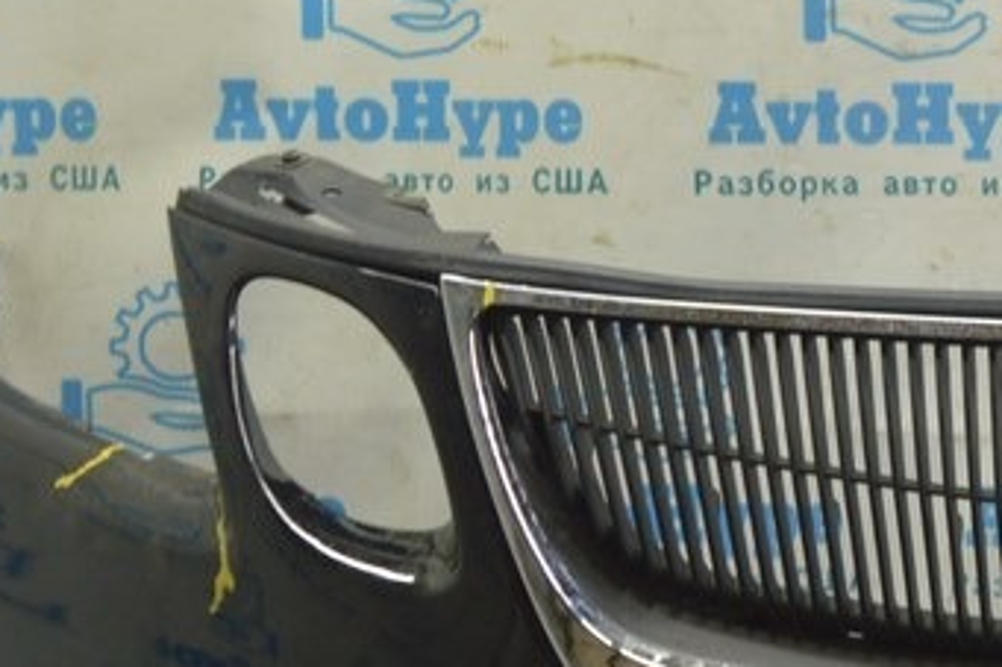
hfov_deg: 20.9
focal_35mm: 90
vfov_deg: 15.2
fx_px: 2504
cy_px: 351
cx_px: 1237
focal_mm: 20
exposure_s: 1/20
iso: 400
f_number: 5.6
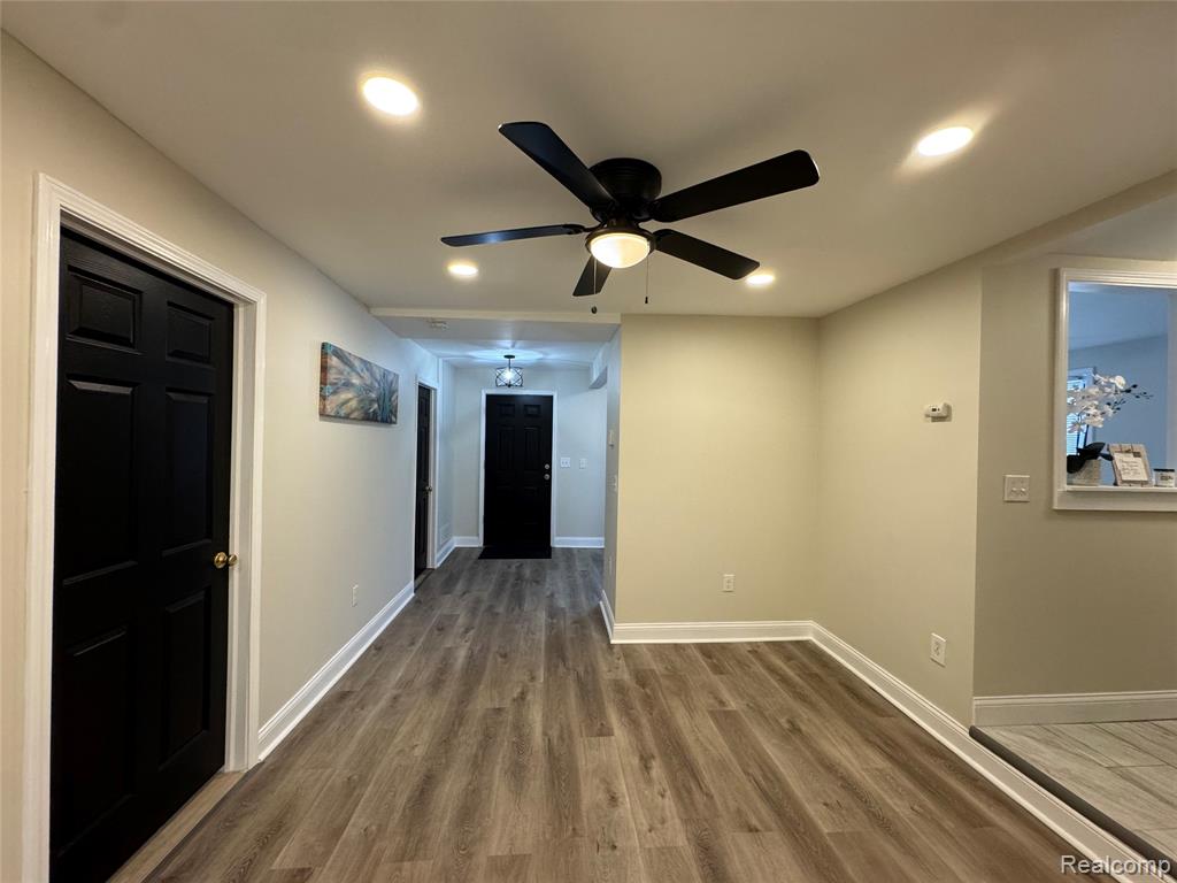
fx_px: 476
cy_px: 442
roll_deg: -0.8
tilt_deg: +0.9
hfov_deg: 102.1
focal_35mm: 14
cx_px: 588
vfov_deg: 85.7
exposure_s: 1/120
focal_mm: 2.22
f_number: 2.2
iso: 250
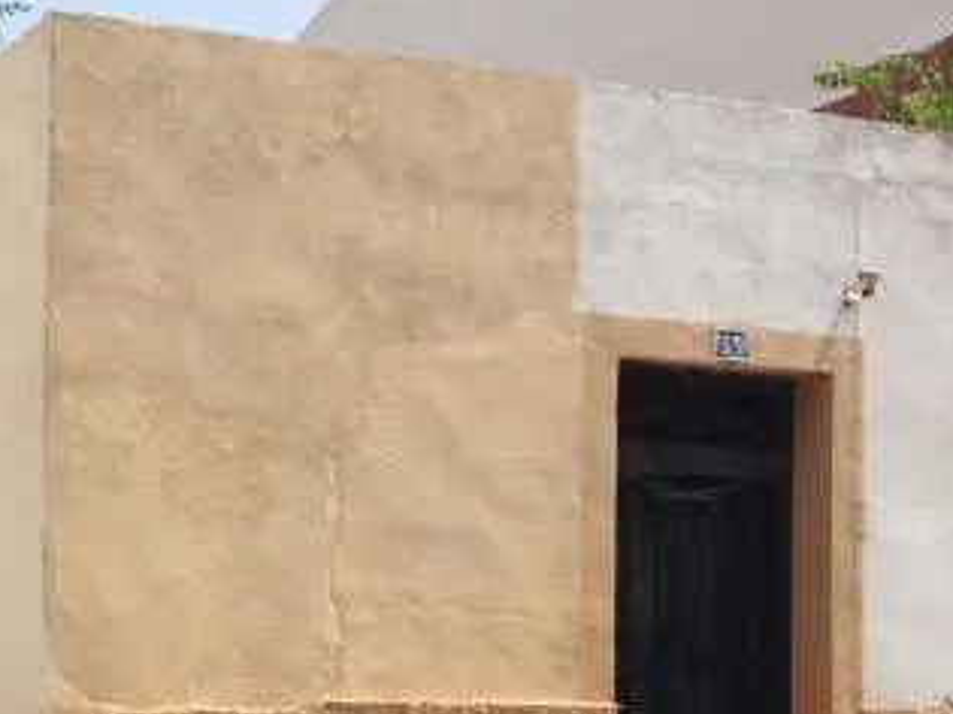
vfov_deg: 16.5
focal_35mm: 89
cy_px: 508
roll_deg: -1.0
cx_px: 39
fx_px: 2449
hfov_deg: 21.4
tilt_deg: +4.3
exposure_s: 1/2304
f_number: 2.4
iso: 50
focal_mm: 4.28
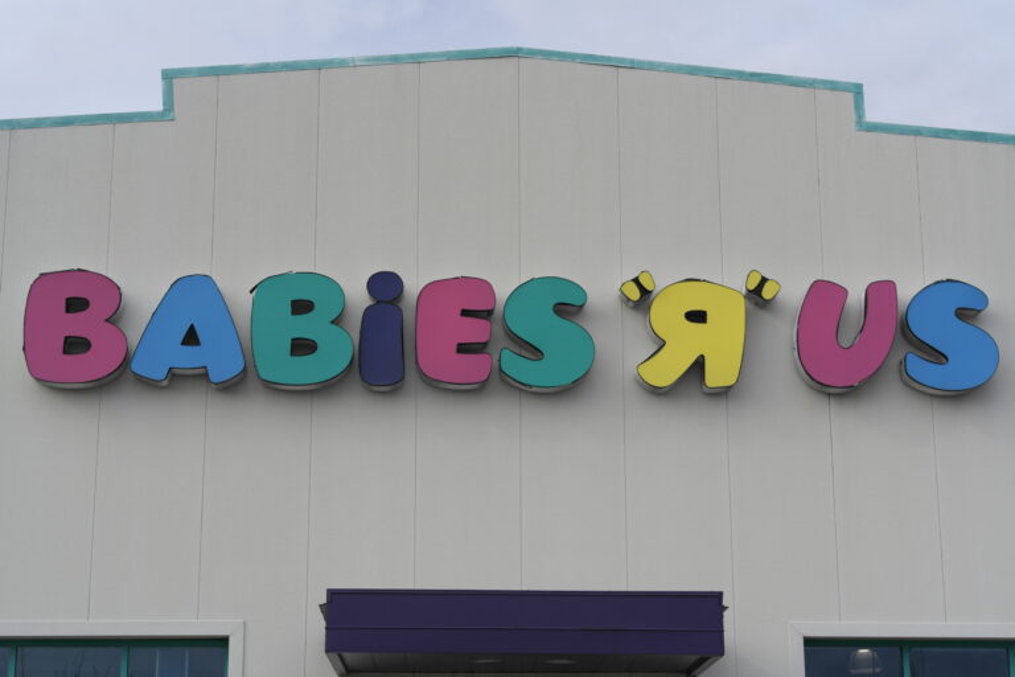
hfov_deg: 29.2
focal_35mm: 69
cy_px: 338
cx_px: 508
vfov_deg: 19.7
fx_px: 1945
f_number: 8
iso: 100
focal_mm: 45
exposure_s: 1/320
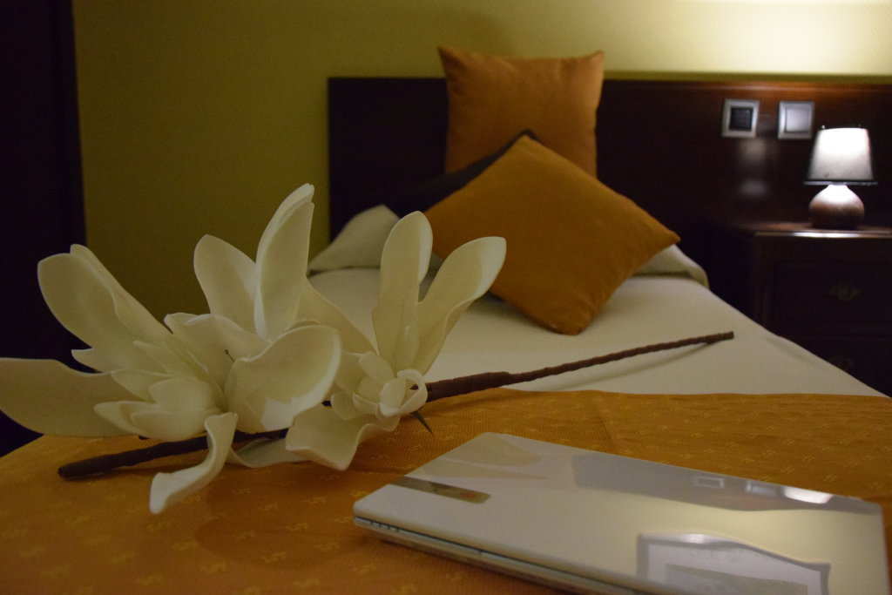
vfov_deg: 41.7
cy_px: 298
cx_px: 446
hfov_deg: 59.5
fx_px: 781
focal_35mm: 32
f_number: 3.8
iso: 6400
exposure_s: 1/50
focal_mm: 21
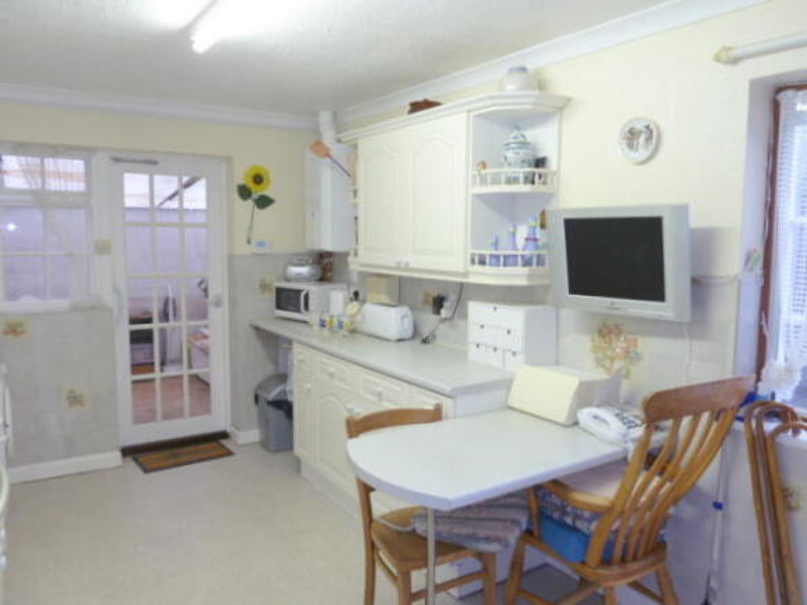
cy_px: 302
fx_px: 583
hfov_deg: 69.4
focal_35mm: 25
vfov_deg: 54.9
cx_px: 404
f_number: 3.3
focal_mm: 4.1
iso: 100
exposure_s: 1/10
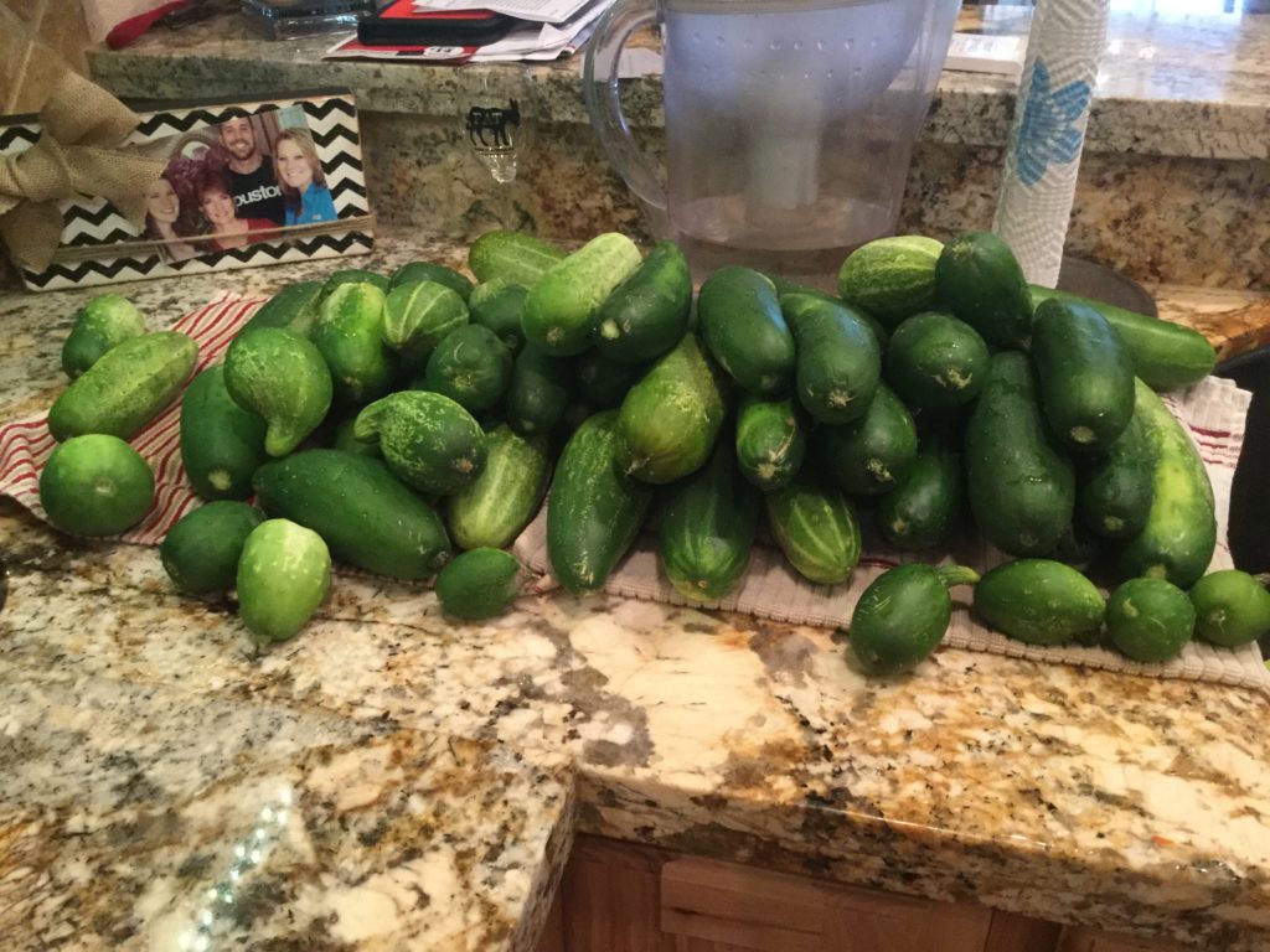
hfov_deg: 58.4
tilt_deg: -33.8
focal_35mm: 31
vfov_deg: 45.4
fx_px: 1137
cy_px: 476
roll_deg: +0.2
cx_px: 635
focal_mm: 3.3
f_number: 2.4
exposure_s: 1/20
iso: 200
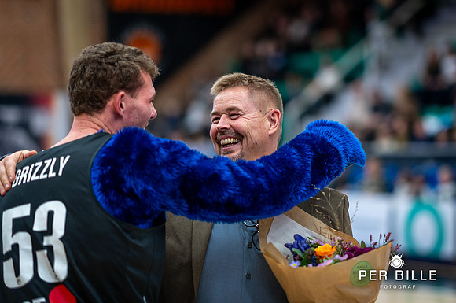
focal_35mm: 99
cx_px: 264
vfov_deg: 13.8
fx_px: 1251
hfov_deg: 20.6
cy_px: 128
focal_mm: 85
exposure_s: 1/2000
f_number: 1.4
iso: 1600
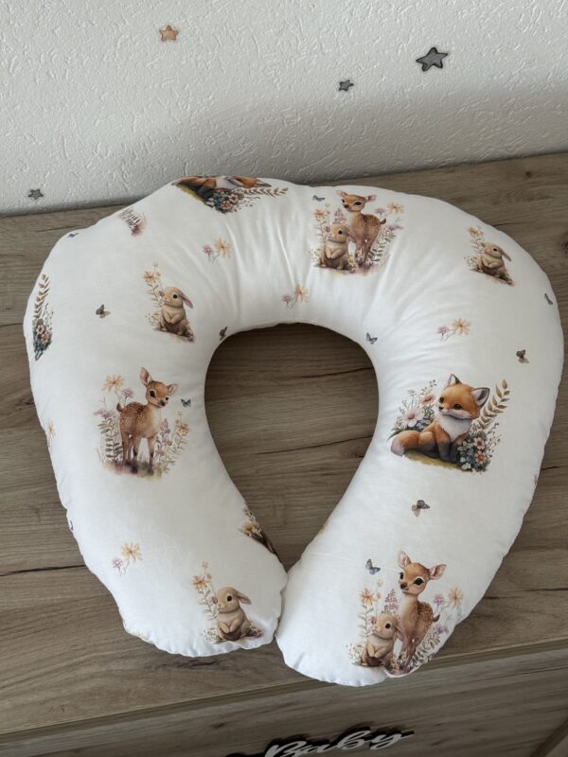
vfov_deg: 39.7
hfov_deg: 30.3
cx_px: 284
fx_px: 1050
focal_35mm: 48
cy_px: 378
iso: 50
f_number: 1.78
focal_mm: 6.76
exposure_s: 1/121
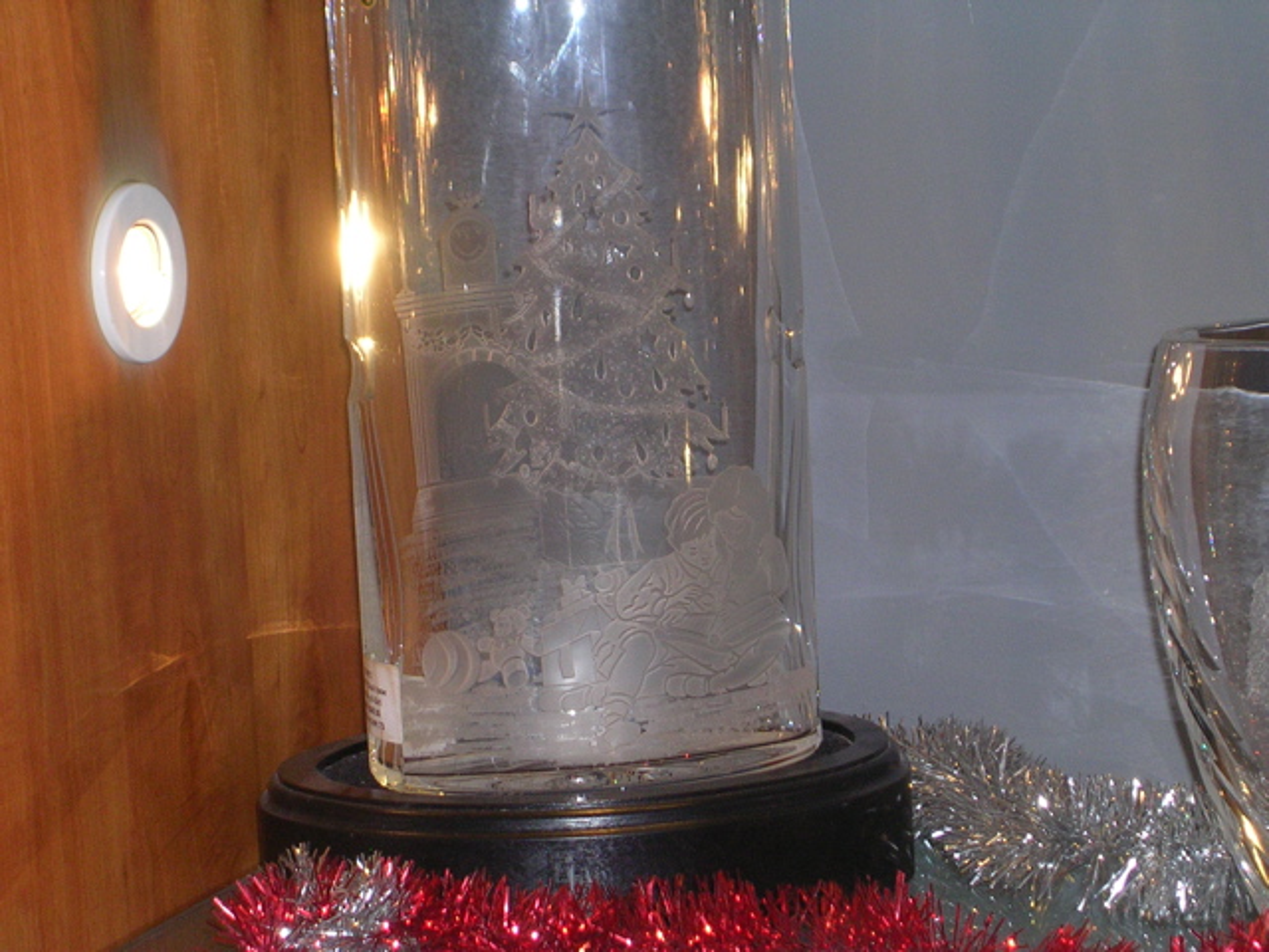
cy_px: 476
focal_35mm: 115
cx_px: 634
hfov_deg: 17.1
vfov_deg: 12.9
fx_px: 4216
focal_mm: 17.4
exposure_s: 1/60.1
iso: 119
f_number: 4.9
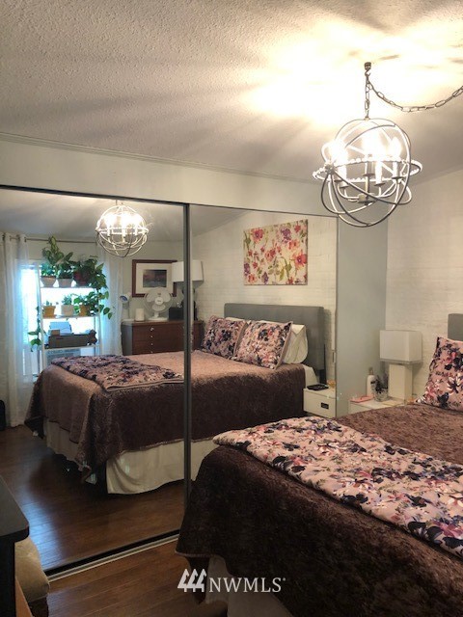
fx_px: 499
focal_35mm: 28
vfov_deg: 63.4
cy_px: 308
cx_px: 232
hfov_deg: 49.7
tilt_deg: -3.5
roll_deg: +0.0
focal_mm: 3.99
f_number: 1.8
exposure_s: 1/60
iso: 125
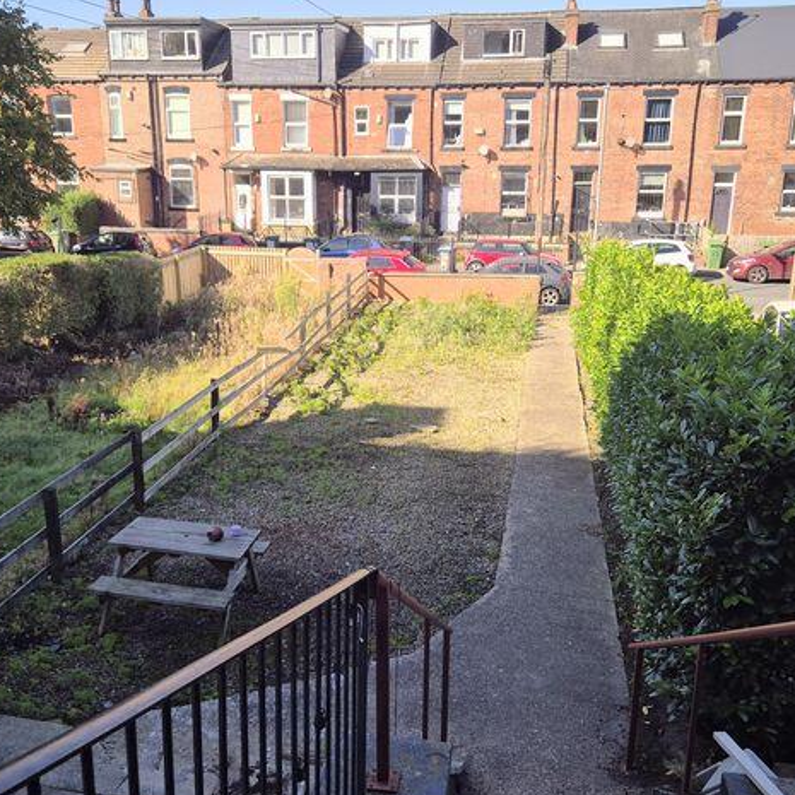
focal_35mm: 35
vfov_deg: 47.2
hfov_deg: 47.2
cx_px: 357
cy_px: 398
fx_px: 909
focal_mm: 5.4
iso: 25
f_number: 1.8
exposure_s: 1/858
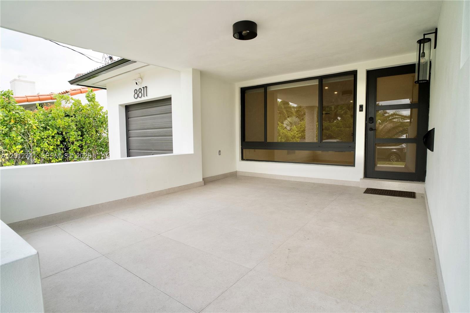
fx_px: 235
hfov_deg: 90.0
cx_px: 235
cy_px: 156
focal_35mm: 18
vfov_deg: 67.4
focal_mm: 18
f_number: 5.6
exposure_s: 1/500
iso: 800
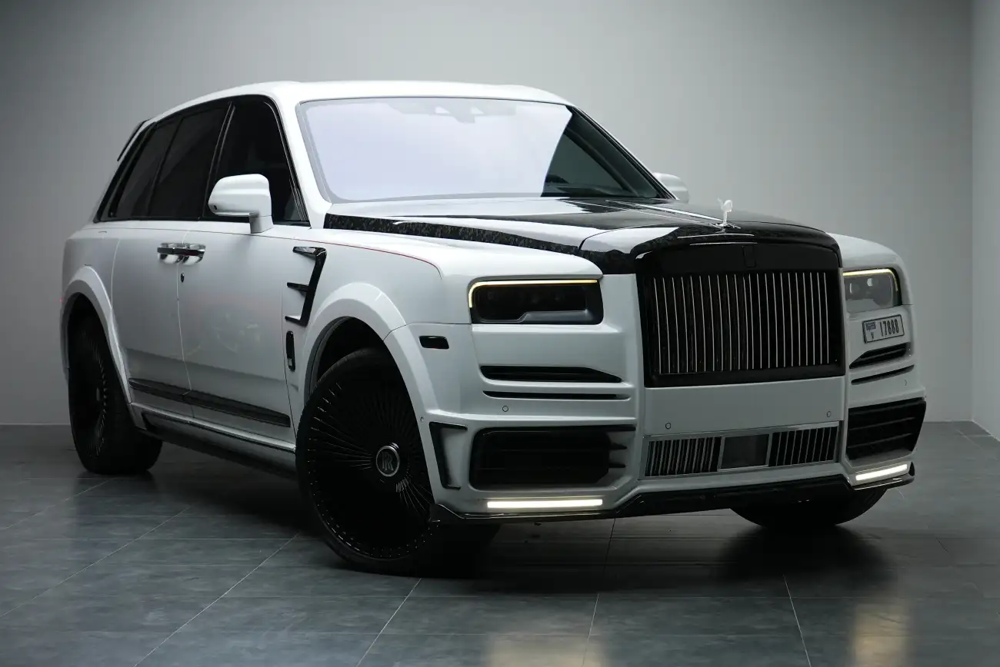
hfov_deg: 28.8
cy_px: 334
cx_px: 500
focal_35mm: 70
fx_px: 1945
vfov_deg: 19.5
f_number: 5.6
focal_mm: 70
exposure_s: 1/200
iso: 800
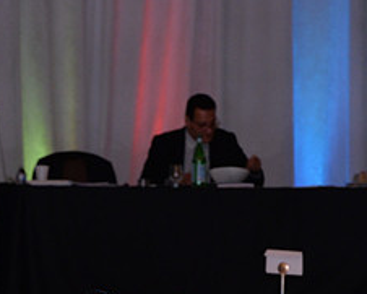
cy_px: 469
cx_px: 160
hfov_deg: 4.5
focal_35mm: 433
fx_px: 4705
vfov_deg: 3.6
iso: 2000
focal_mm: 180
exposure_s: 1/250
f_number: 6.3
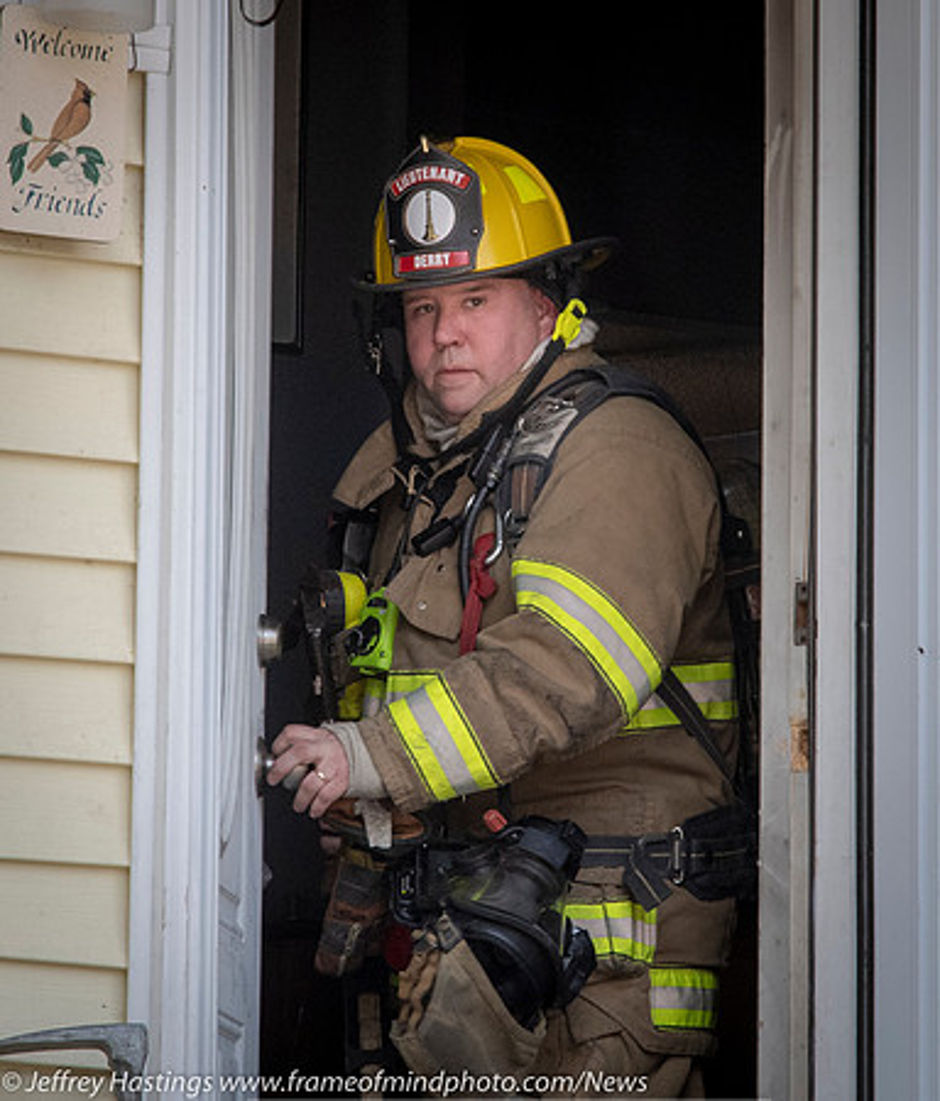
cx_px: 542
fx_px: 8383
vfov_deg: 7.5
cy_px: 446
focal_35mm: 250
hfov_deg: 6.4
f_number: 9
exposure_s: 1/250
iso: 1000
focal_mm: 80
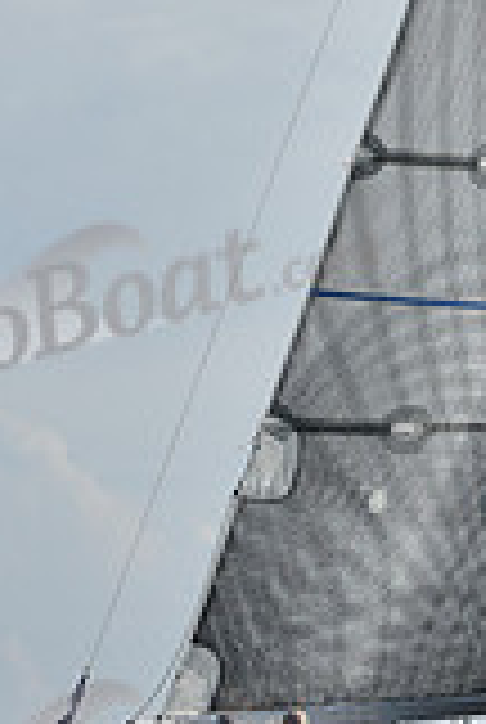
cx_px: 614
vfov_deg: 8.1
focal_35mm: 252
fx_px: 5081
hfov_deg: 5.4
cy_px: 22
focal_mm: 70
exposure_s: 1/1000
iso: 250
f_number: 10
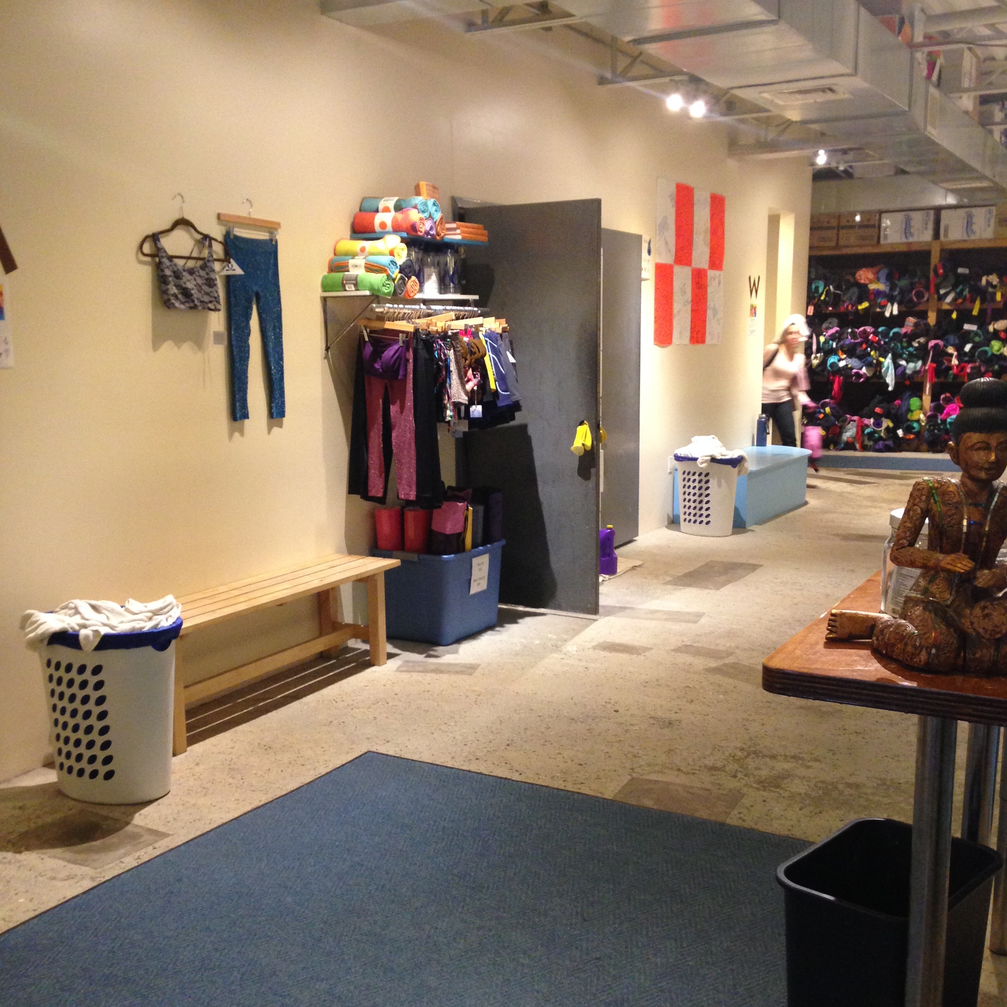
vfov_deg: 42.8
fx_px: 1284
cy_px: 550
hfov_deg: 42.8
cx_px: 503
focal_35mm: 39
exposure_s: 1/20
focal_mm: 4.12
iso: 250
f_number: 2.4
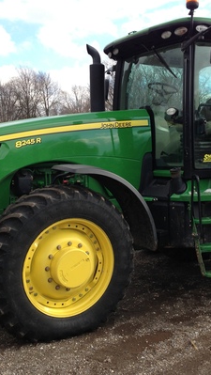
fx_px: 486
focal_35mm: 49
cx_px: 139
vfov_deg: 42.1
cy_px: 184
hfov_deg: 24.4
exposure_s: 1/678
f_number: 2.4
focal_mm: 4.13
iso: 50
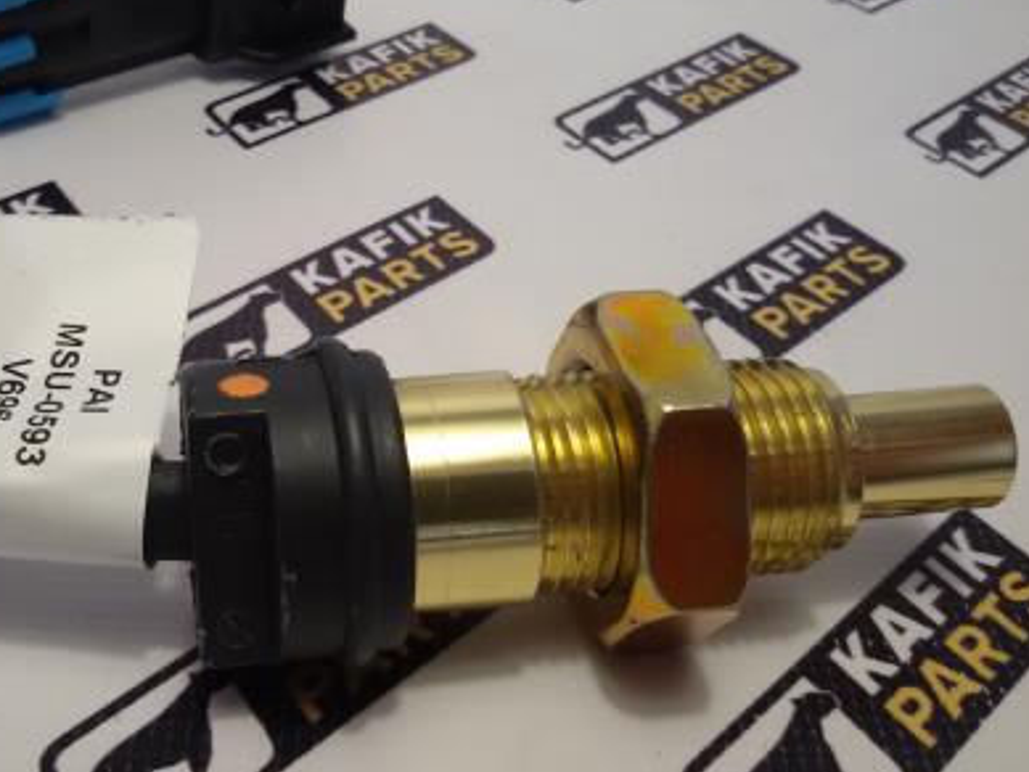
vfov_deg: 33.6
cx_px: 339
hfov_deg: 43.2
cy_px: 377
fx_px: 1279
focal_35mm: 43
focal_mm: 2.93
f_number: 2.4
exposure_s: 1/60
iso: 50
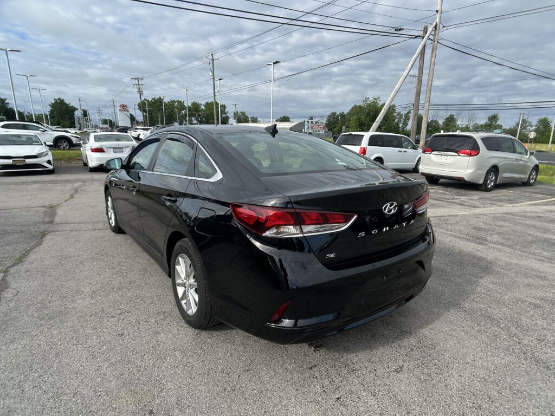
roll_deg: -1.2
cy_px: 208
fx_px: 417
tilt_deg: -15.2
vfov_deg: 53.1
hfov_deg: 67.3
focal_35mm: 26
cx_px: 278
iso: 50
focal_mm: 5.7
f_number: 1.5
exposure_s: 1/2841
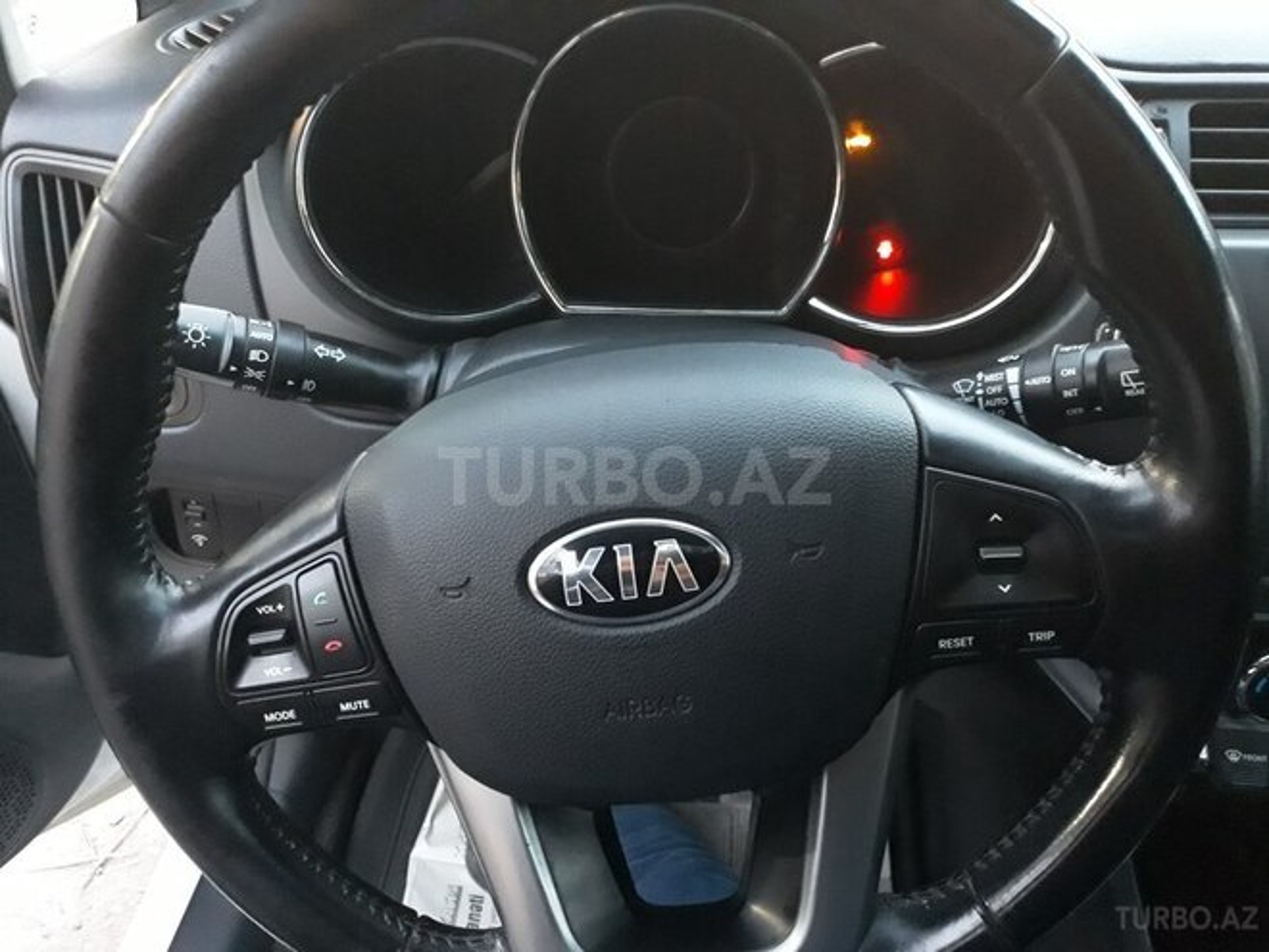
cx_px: 634
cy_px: 476
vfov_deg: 51.4
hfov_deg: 65.3
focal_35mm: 27
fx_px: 990
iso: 800
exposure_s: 1/10
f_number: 1.7
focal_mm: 3.71
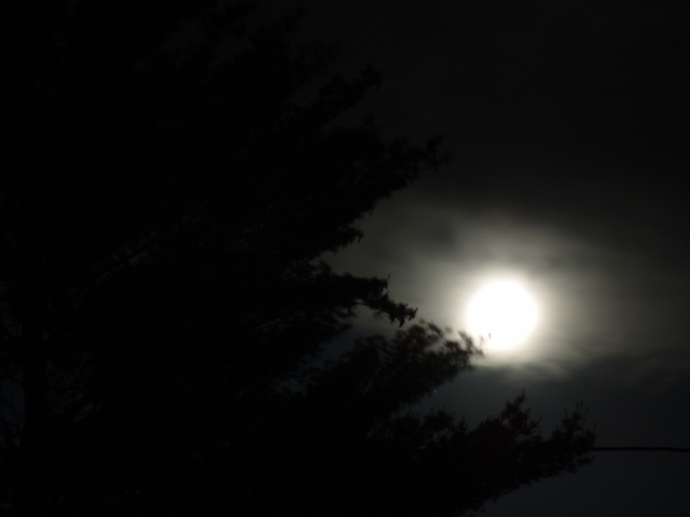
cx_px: 345
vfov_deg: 8.5
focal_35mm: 175
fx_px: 3488
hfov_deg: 11.3
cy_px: 258
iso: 80
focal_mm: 39
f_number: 4.5
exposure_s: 3
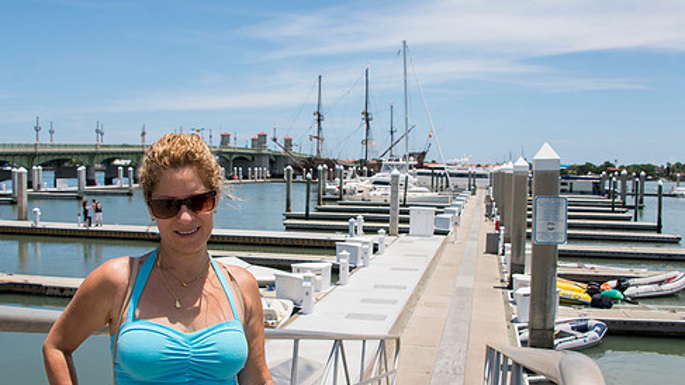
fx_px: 672
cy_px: 207
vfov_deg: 32.0
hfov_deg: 54.0
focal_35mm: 37
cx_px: 322
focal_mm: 28
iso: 100
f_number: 7.1
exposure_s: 1/250
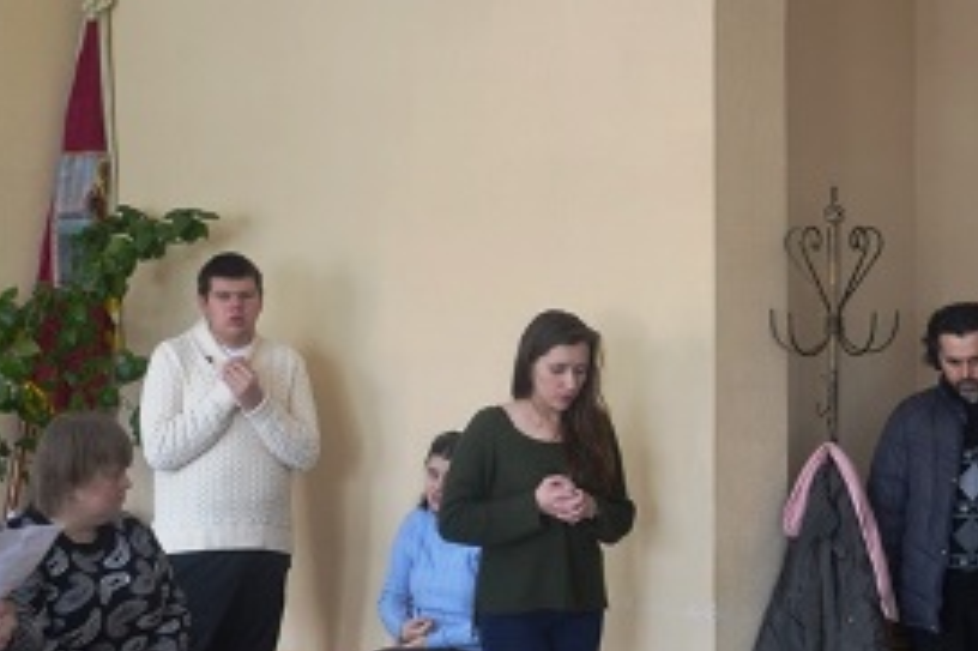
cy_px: 304
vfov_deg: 23.4
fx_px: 1572
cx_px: 701
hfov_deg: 34.0
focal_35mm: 58
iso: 400
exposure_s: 1/50
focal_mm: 21
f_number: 3.8
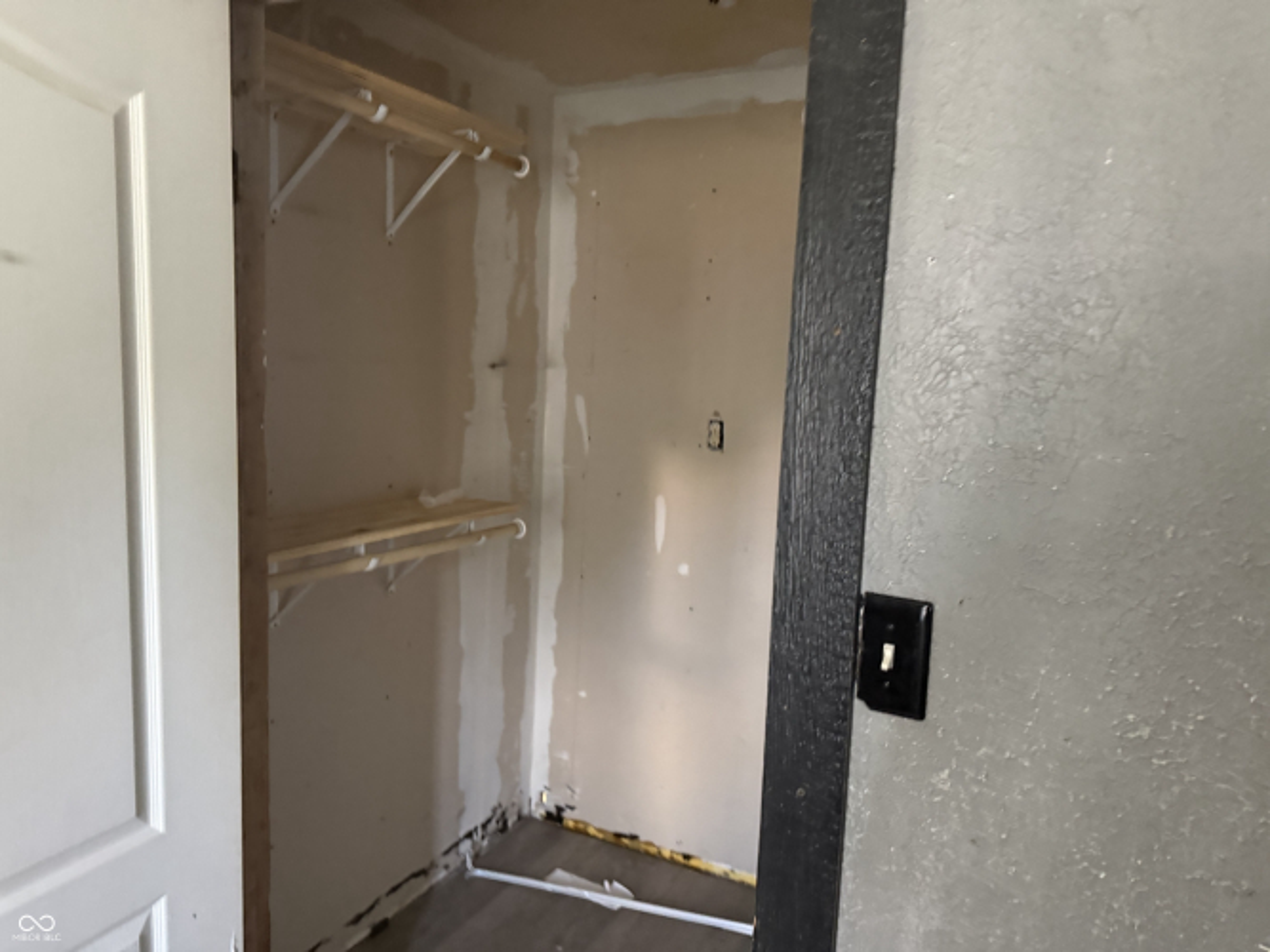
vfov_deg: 56.8
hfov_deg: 71.6
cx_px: 635
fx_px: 880
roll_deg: -2.9
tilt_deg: -3.9
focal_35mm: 24
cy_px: 476
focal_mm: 6.76
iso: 1000
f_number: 1.78
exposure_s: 1/39
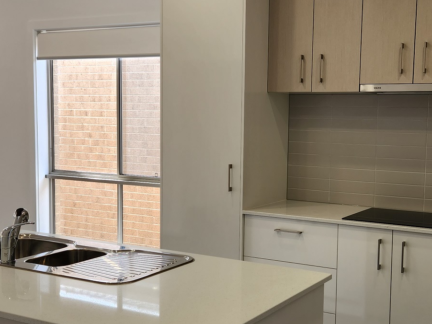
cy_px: 182
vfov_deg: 28.5
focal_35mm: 51
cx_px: 259
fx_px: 636
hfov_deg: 37.4
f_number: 1.8
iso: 25
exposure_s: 1/100
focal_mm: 5.4
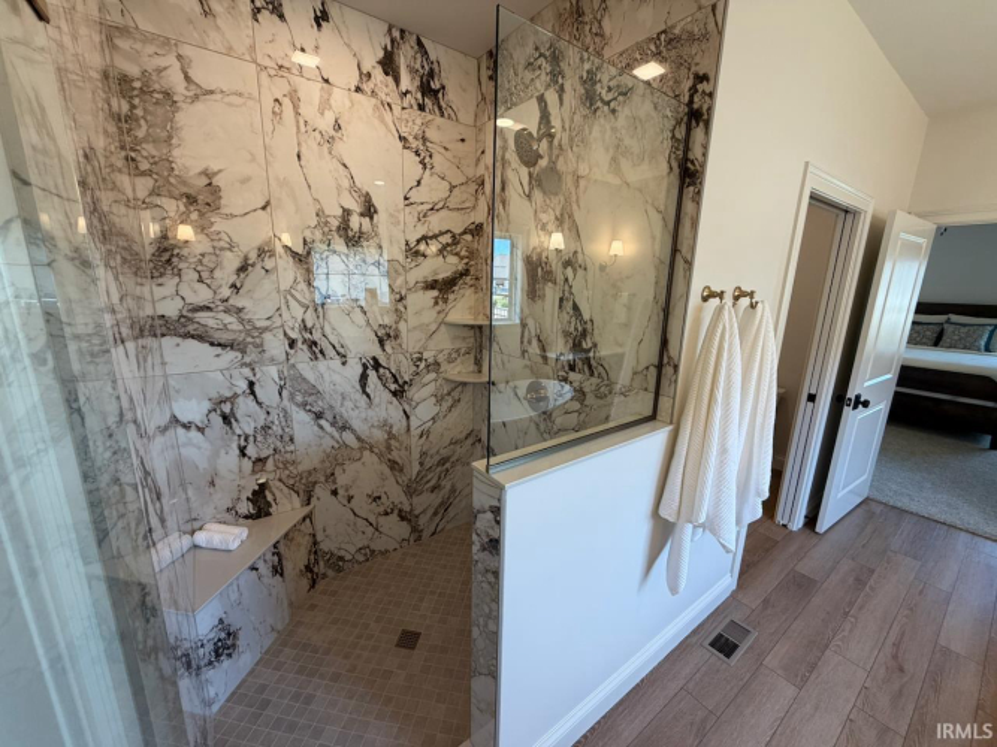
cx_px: 498
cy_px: 374
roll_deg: -1.2
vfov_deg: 85.7
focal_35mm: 14
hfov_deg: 102.1
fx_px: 403
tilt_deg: -13.0
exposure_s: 1/120
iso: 160
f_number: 2.2
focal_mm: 2.22
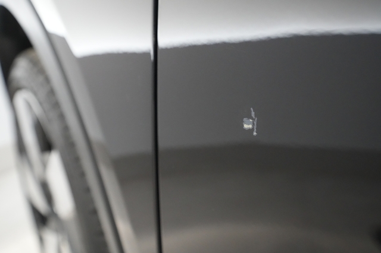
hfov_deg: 65.5
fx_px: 296
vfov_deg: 46.4
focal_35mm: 28
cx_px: 190
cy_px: 126
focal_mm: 28
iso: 10000
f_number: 5
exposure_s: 1/100
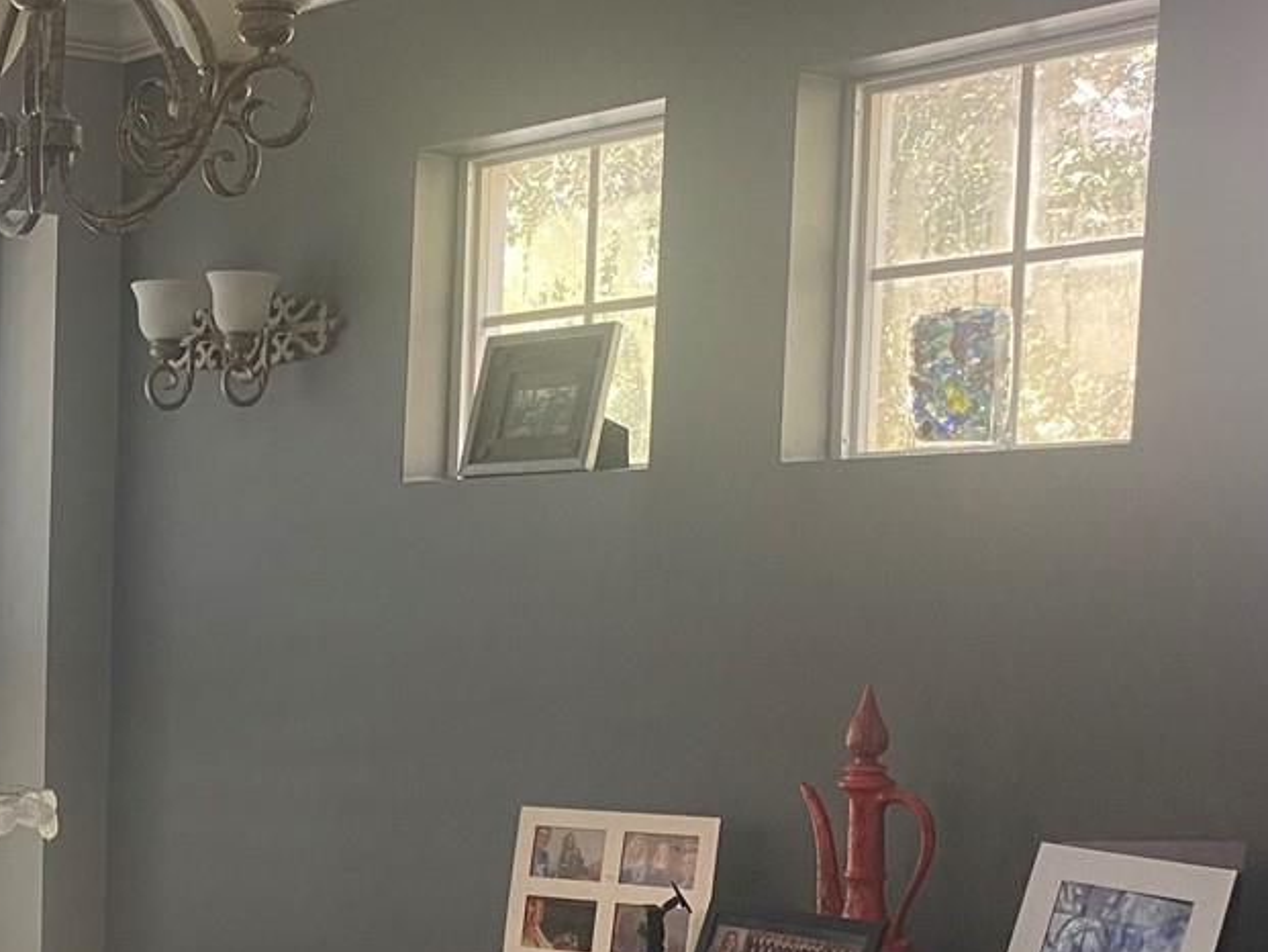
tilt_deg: -5.6
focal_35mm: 67
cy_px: 864
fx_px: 2455
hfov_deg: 27.2
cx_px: -33
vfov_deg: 21.4
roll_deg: -1.2
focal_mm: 4.25
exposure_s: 1/60
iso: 160
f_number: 1.8
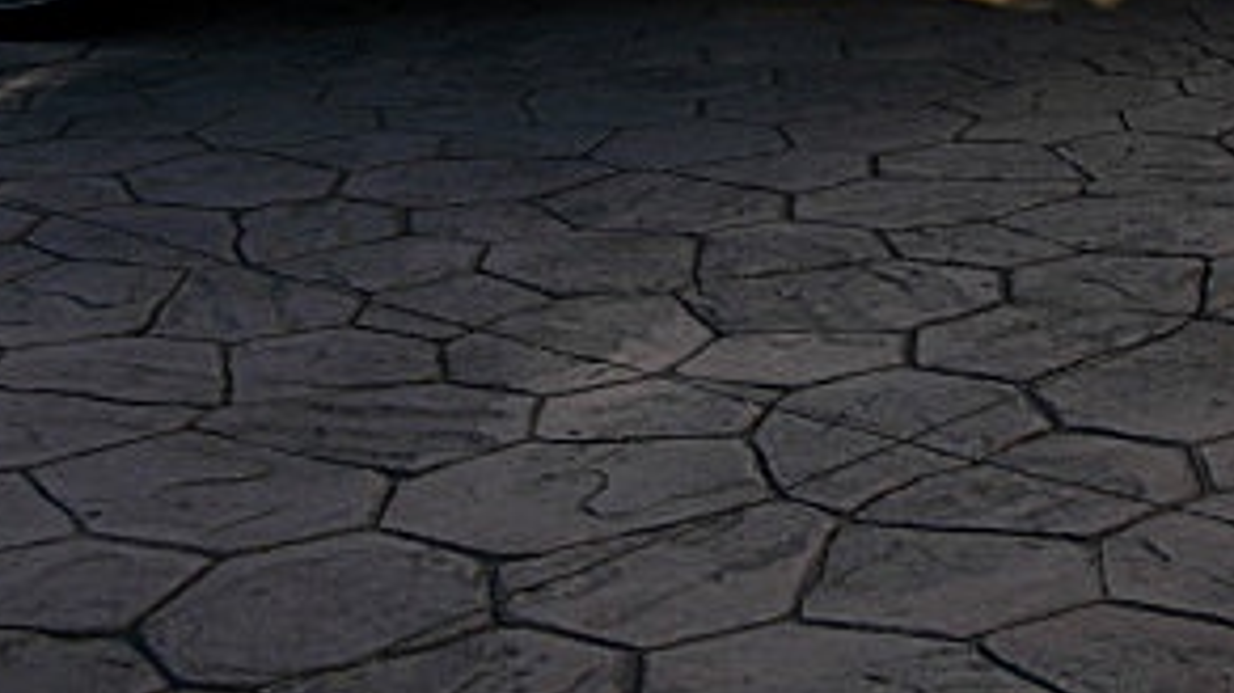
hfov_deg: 24.6
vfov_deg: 13.7
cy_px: -110
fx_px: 2813
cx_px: 811
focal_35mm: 86
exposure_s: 1/200
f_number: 2.8
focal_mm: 6.3
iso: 50
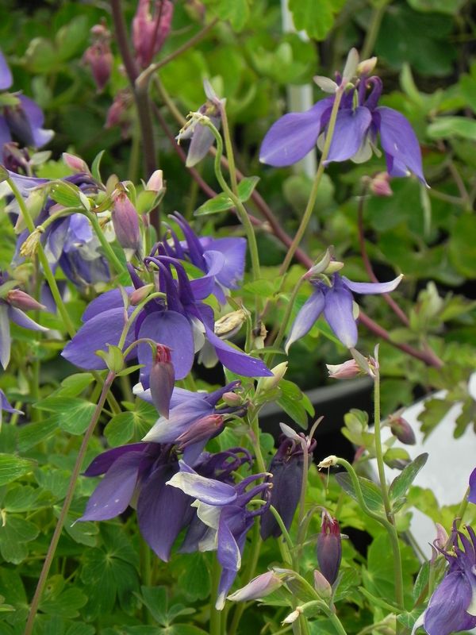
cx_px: 238
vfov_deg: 6.8
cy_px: 318
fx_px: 5335
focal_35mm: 291
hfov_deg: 5.1
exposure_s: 1/200
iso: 160
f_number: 5
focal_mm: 51.8
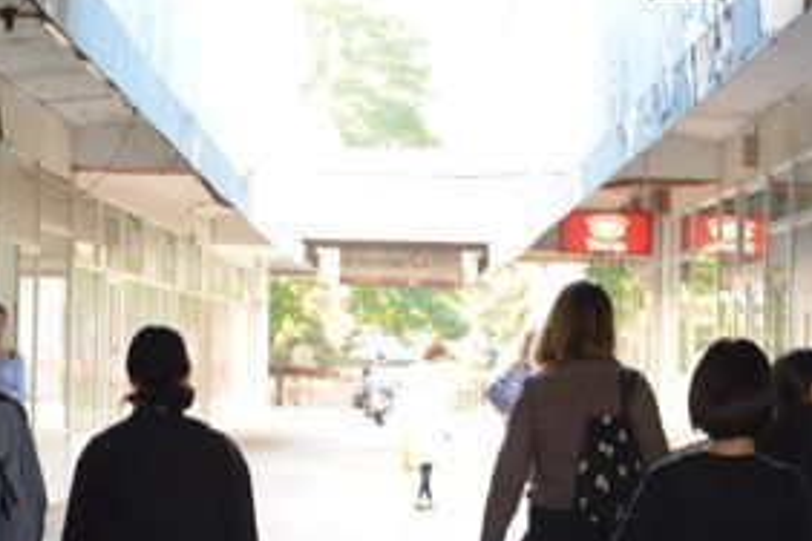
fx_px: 3067
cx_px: 386
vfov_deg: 10.1
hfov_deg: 15.1
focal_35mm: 136
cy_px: 422
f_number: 6.3
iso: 2500
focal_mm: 60
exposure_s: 1/160
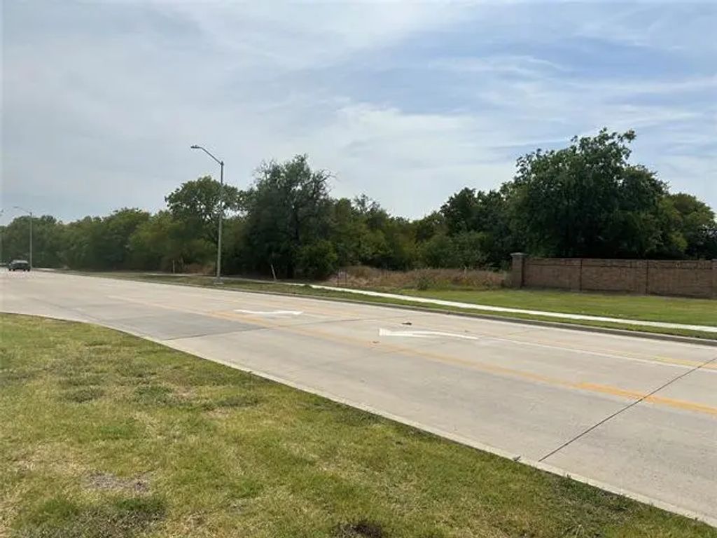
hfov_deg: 71.6
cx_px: 358
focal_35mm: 24
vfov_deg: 56.8
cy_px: 269
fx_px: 497
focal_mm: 6.86
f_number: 1.78
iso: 80
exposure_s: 1/10753
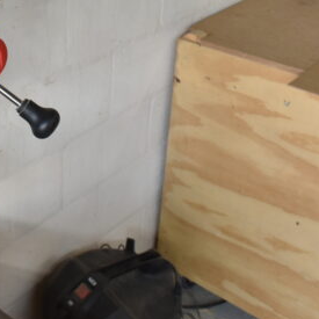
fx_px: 667
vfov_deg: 26.1
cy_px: 37
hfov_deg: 25.0
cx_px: -31
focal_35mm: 64
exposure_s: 1/50
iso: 400
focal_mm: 18
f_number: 7.1
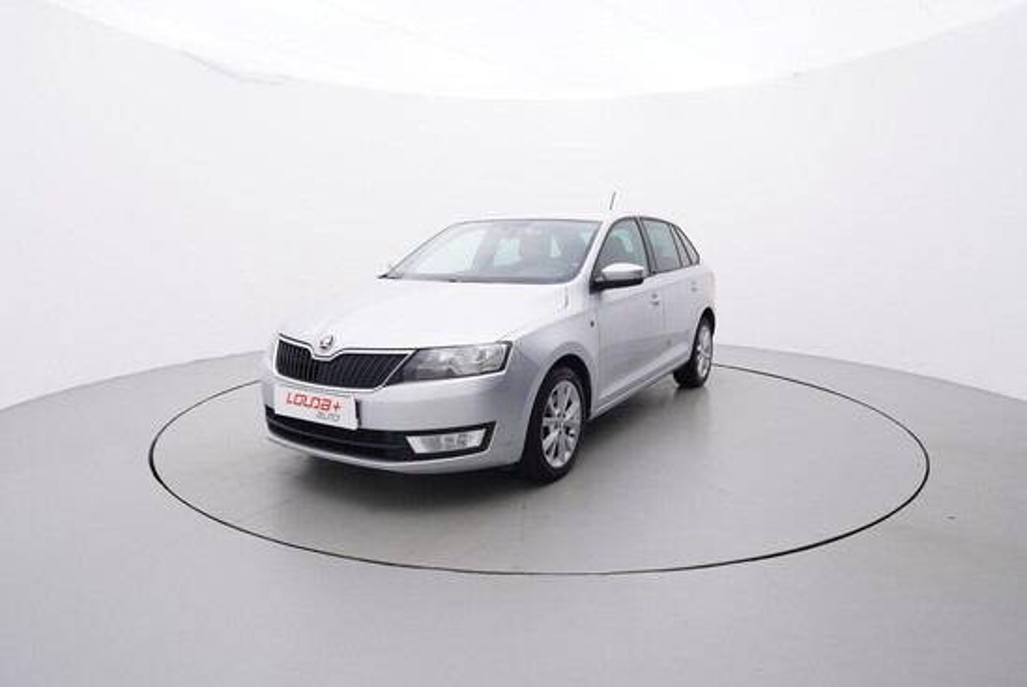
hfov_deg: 77.3
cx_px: 514
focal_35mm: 22
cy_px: 344
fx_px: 642
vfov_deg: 56.2
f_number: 5
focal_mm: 15
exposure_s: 1/80
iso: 200
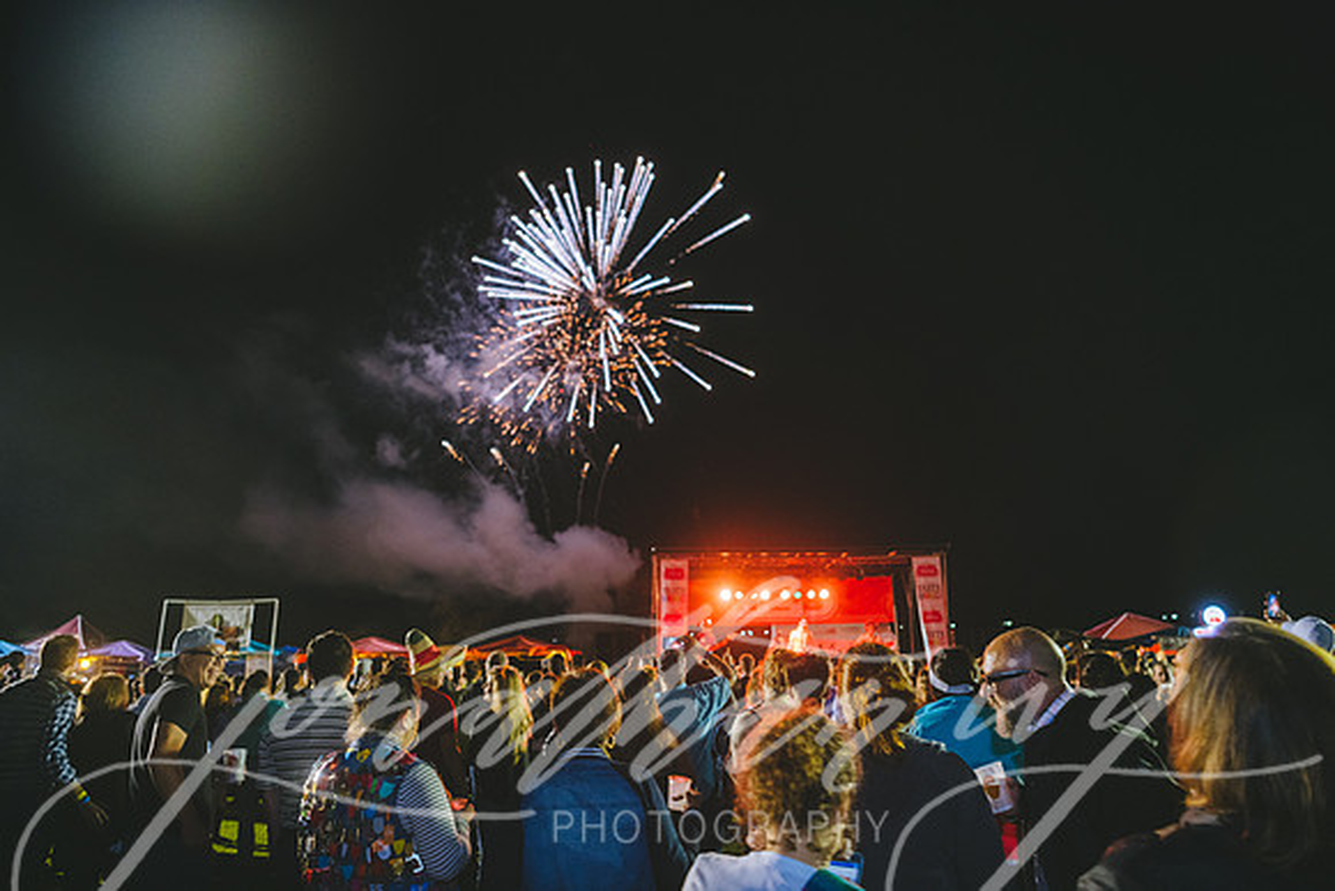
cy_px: 446
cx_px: 668
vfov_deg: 53.2
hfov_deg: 73.7
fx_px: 890
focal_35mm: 24
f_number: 2.8
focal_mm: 24
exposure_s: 1/100
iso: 640
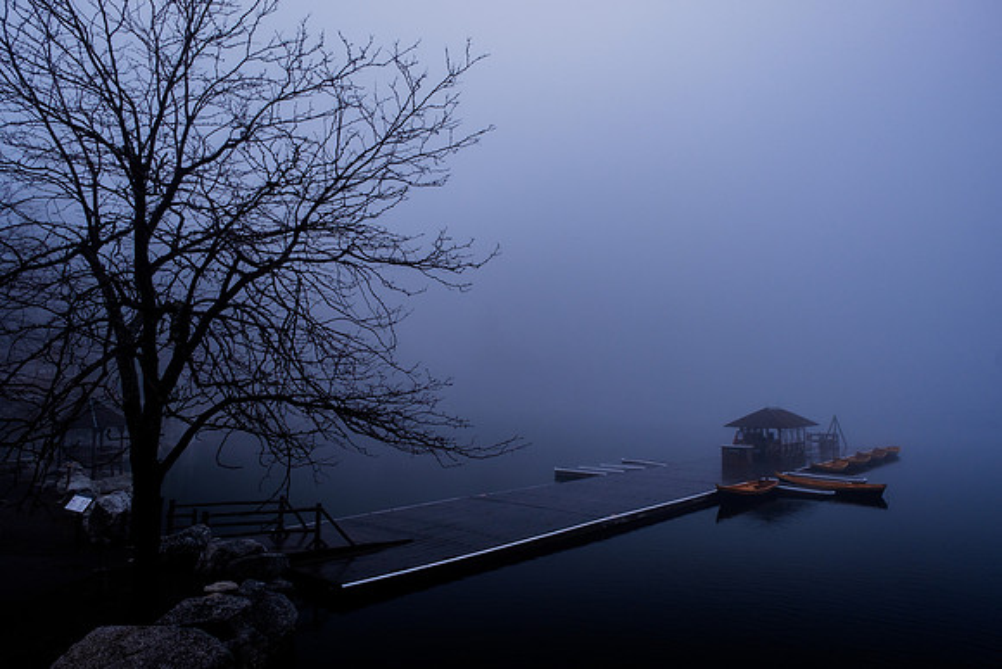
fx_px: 668
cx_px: 501
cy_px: 334
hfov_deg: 73.7
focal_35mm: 24
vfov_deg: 53.2
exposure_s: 1/210
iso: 200
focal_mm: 16
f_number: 8
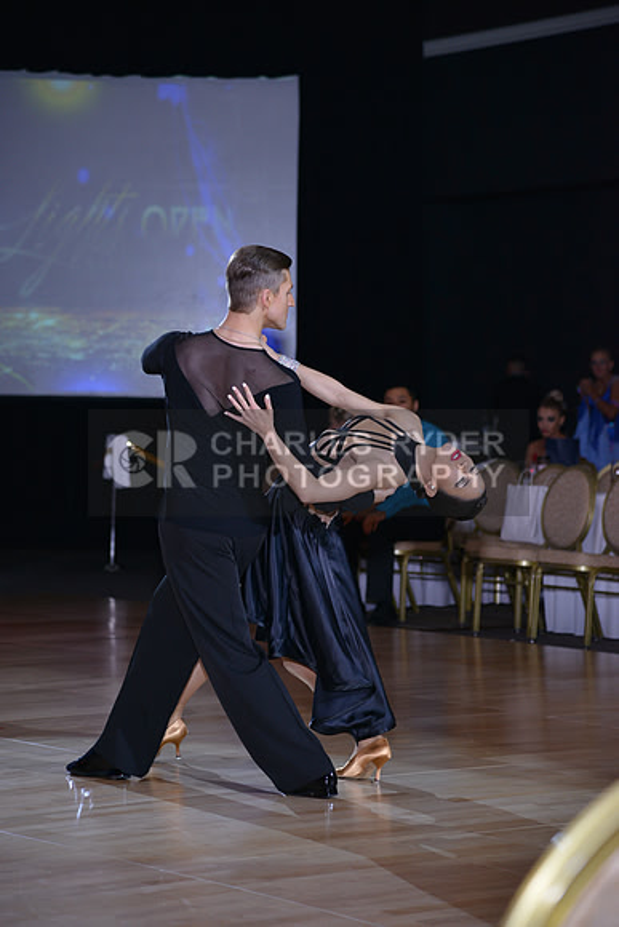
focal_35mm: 105
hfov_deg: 13.0
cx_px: 310
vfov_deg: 19.5
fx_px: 2706
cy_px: 464
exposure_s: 1/250
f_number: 4.5
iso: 1250
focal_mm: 105
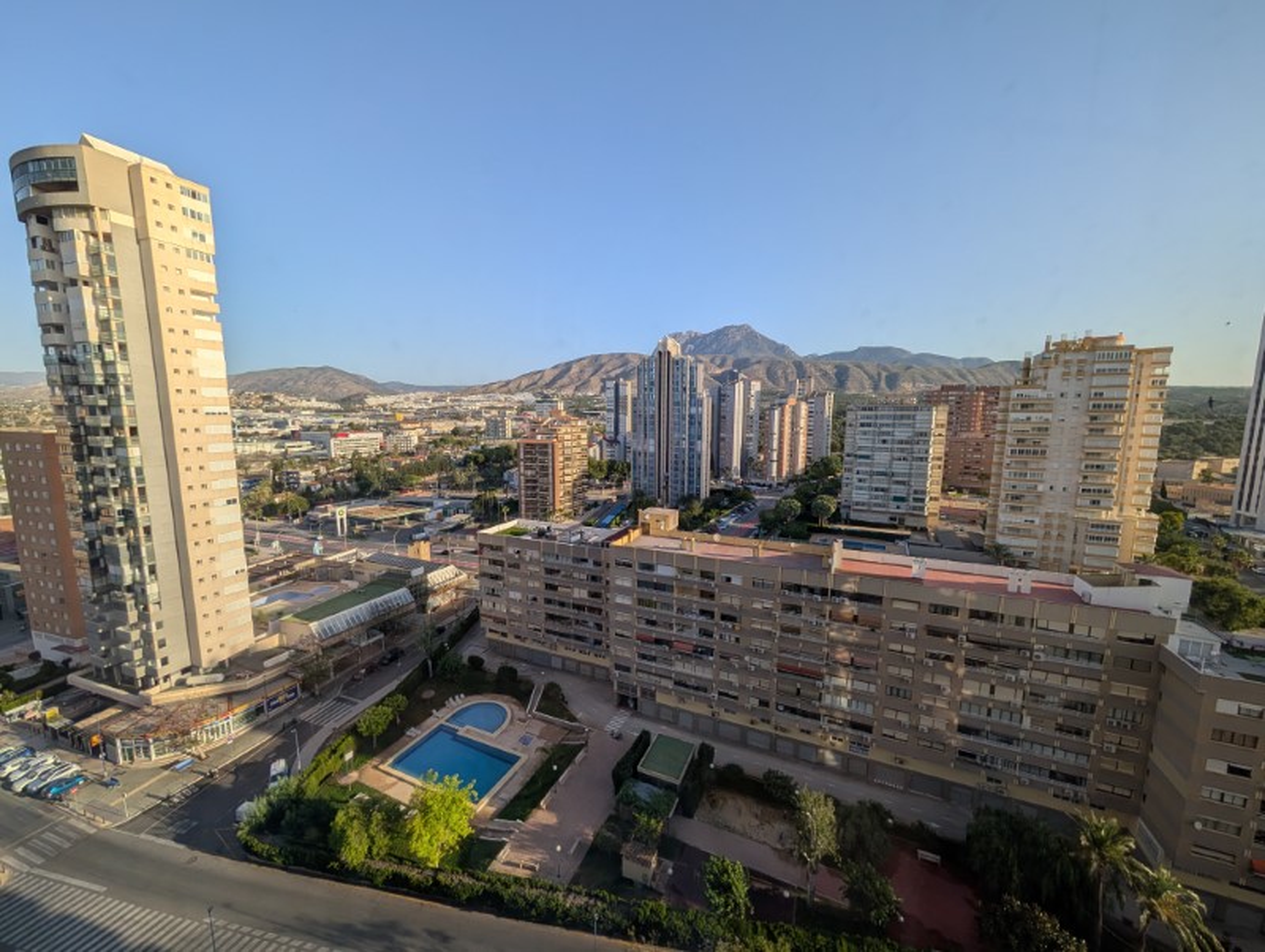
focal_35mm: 12
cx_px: 632
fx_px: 439
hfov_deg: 110.5
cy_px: 476
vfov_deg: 94.6
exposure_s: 1/1300
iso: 55
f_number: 1.7
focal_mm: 2.02
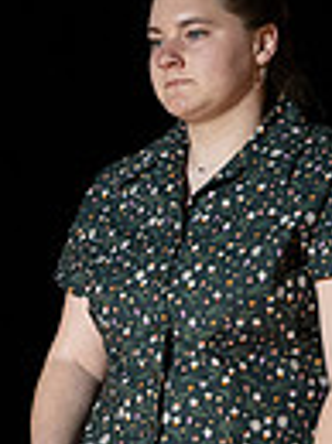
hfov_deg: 3.0
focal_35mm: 486
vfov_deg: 4.1
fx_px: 6235
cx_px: 169
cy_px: 389
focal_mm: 82
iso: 1250
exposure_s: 1/400
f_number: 5.6
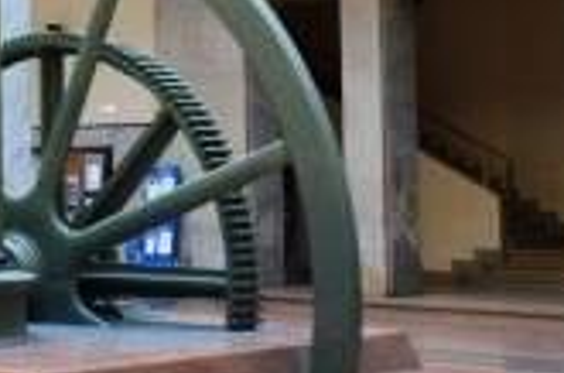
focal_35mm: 98
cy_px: 63
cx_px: -96
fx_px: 1531
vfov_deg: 13.8
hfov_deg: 19.7
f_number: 3.8
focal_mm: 24
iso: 800
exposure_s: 1/40
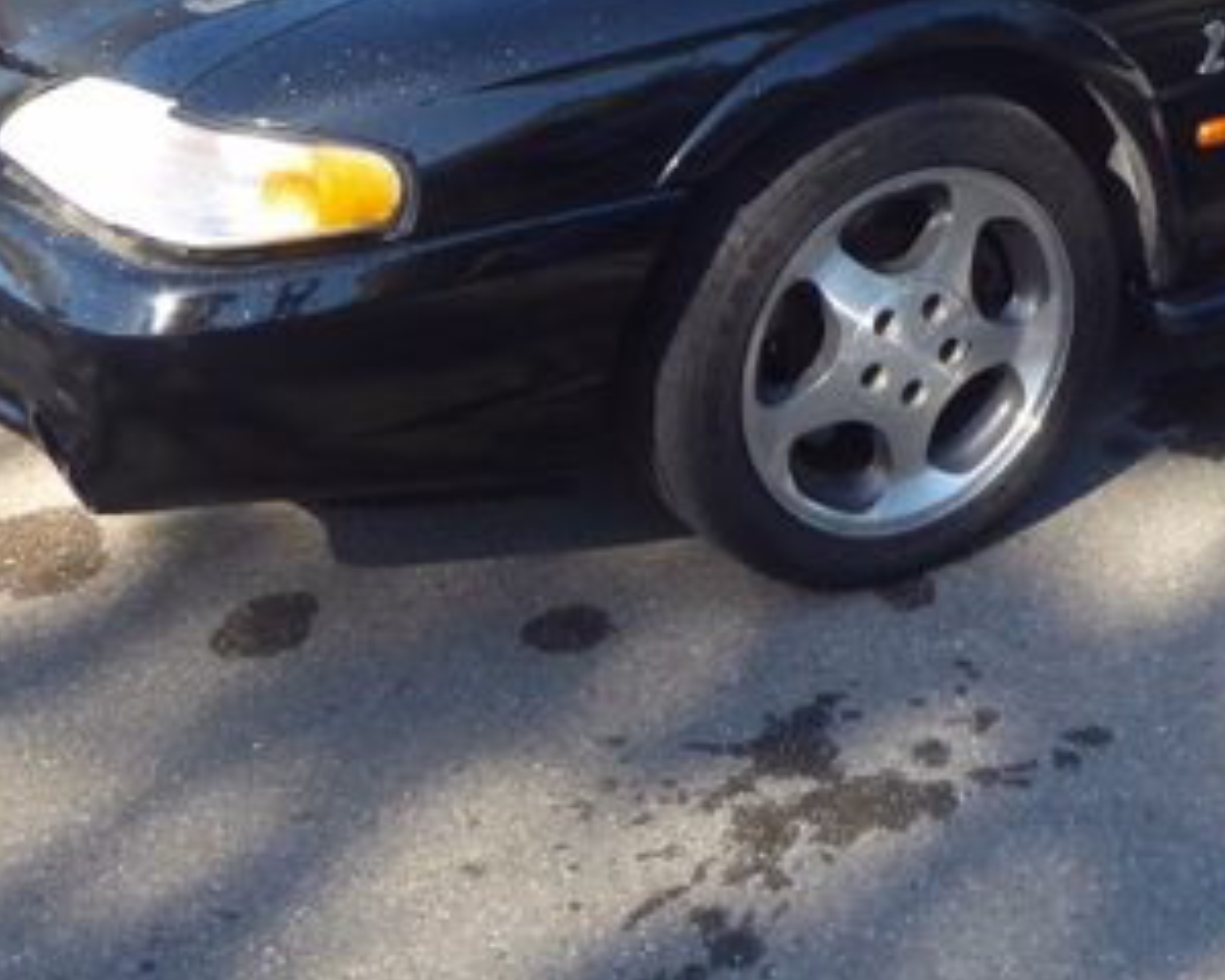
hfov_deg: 28.2
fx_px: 2357
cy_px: -237
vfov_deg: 21.6
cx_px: 1070
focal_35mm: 65
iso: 80
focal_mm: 4.3
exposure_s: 1/160
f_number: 3.3
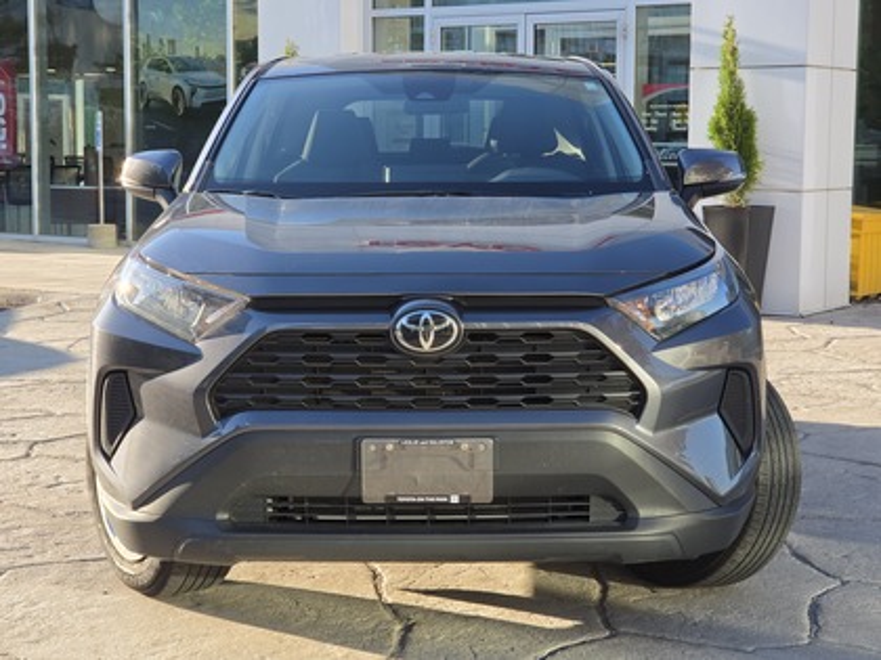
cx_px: 440
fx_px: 1756
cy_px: 330
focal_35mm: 69
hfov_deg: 28.2
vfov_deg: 21.3
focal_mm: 7
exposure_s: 1/155
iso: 25
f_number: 2.4
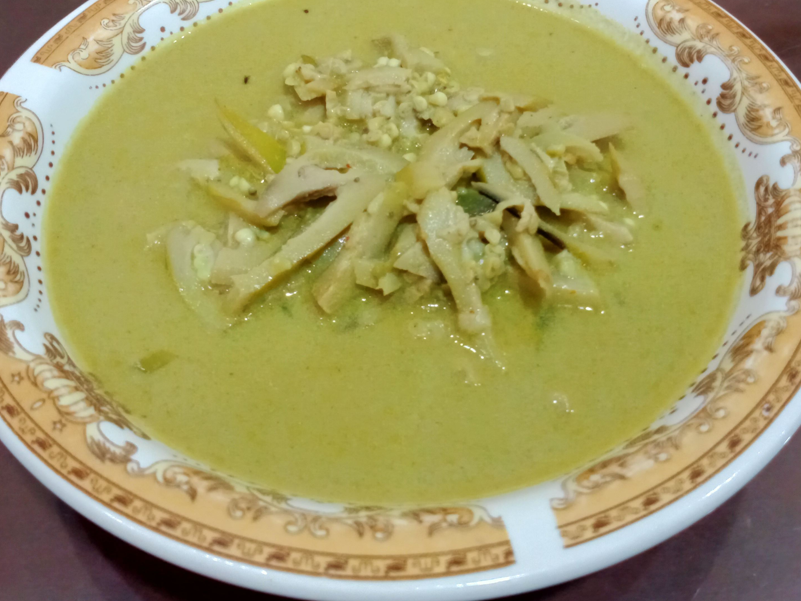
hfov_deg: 46.8
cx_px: 391
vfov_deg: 35.8
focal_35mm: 40
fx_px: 926
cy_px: 224
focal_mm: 4.05
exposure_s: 1/33.3
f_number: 1.8
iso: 1215
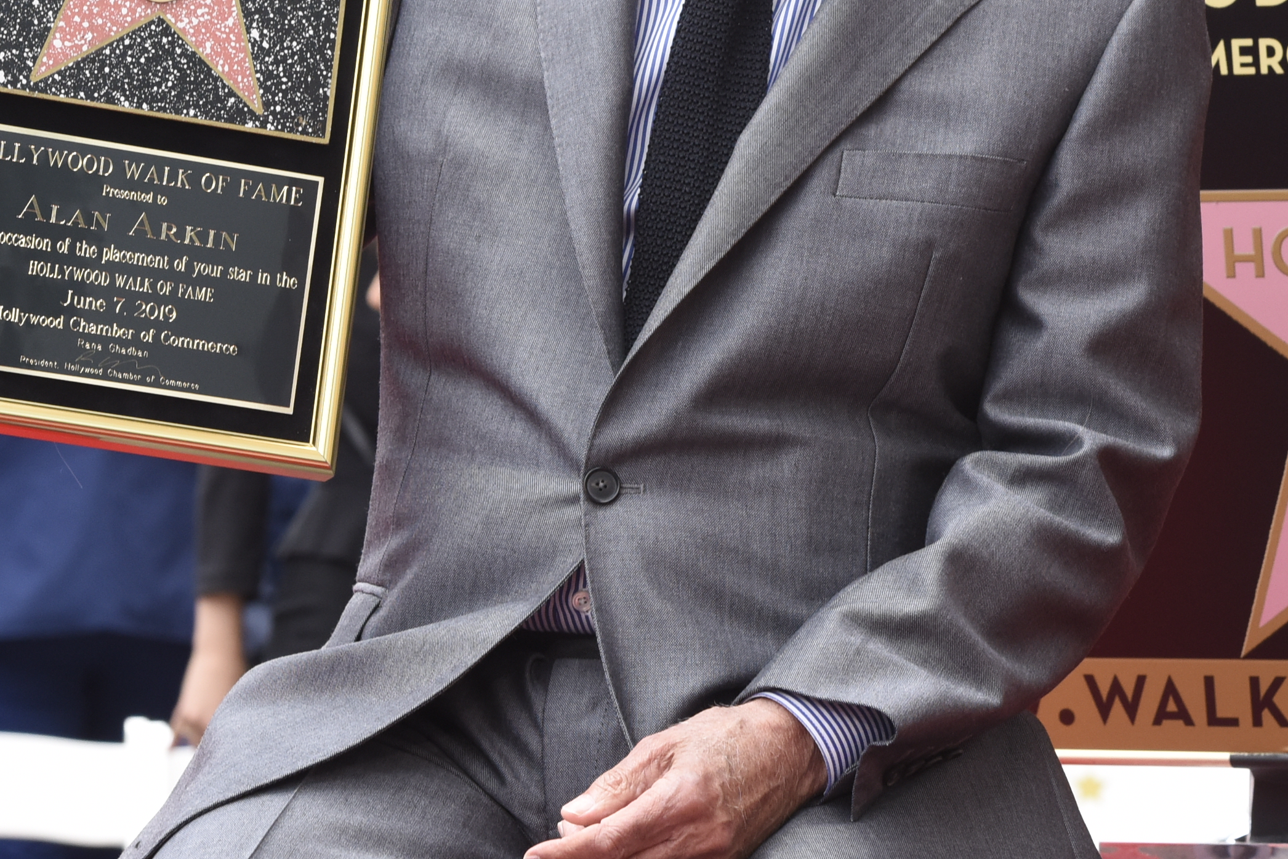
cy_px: 79
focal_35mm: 277
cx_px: 992
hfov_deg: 7.4
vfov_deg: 5.0
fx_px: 9910
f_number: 8
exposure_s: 1/400
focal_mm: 105
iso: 800
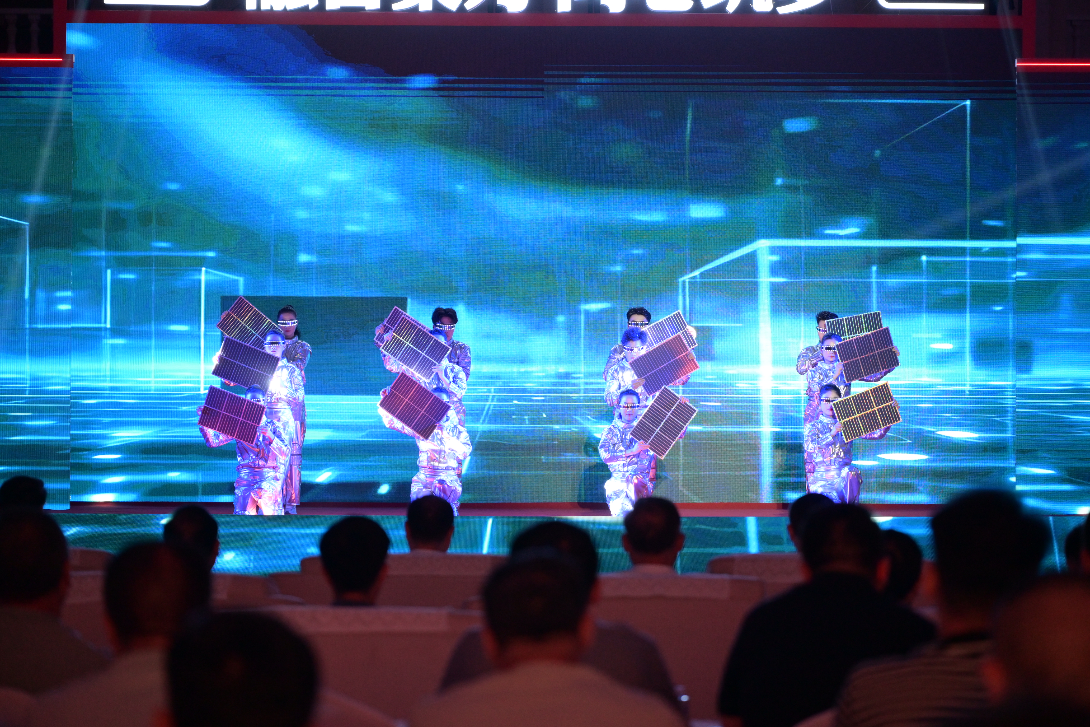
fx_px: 3633
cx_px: 545
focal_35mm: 120
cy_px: 364
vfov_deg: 11.4
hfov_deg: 17.1
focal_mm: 120
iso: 2500
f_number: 4
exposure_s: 1/200
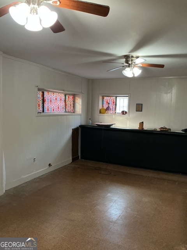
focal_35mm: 29
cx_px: 94
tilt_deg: -3.7
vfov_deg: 61.7
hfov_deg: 48.2
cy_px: 125
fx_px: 209
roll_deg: -1.1
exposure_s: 1/40
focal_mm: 3
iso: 320
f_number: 1.8
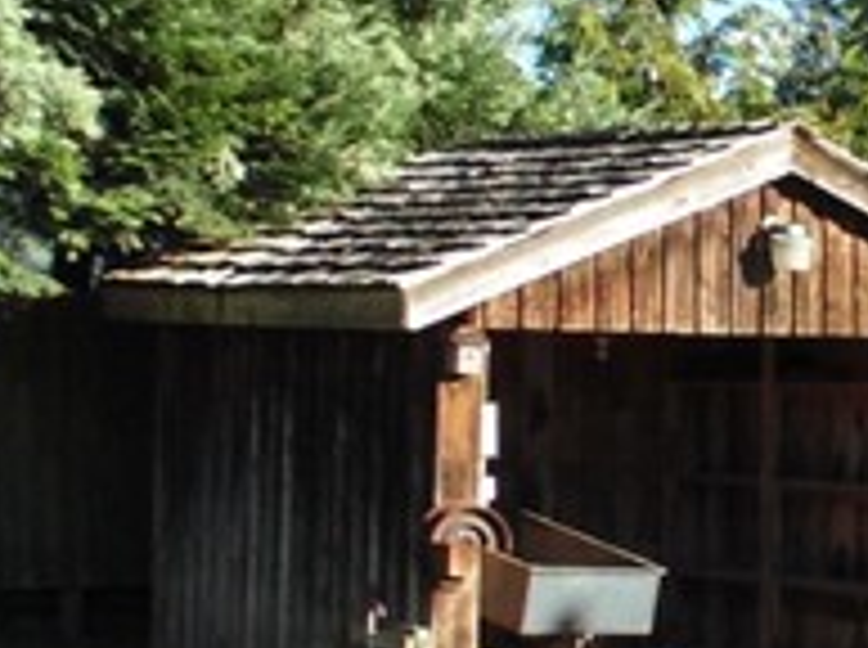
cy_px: 454
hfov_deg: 15.2
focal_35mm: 117
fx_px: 2928
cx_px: 1408
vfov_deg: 12.6
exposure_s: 1/400
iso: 80
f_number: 3.1
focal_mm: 4
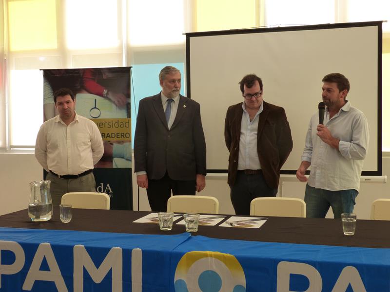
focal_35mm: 45
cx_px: 195
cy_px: 146
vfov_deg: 32.2
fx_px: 507
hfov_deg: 42.1
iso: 200
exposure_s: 1/60
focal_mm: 8.1
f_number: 3.2
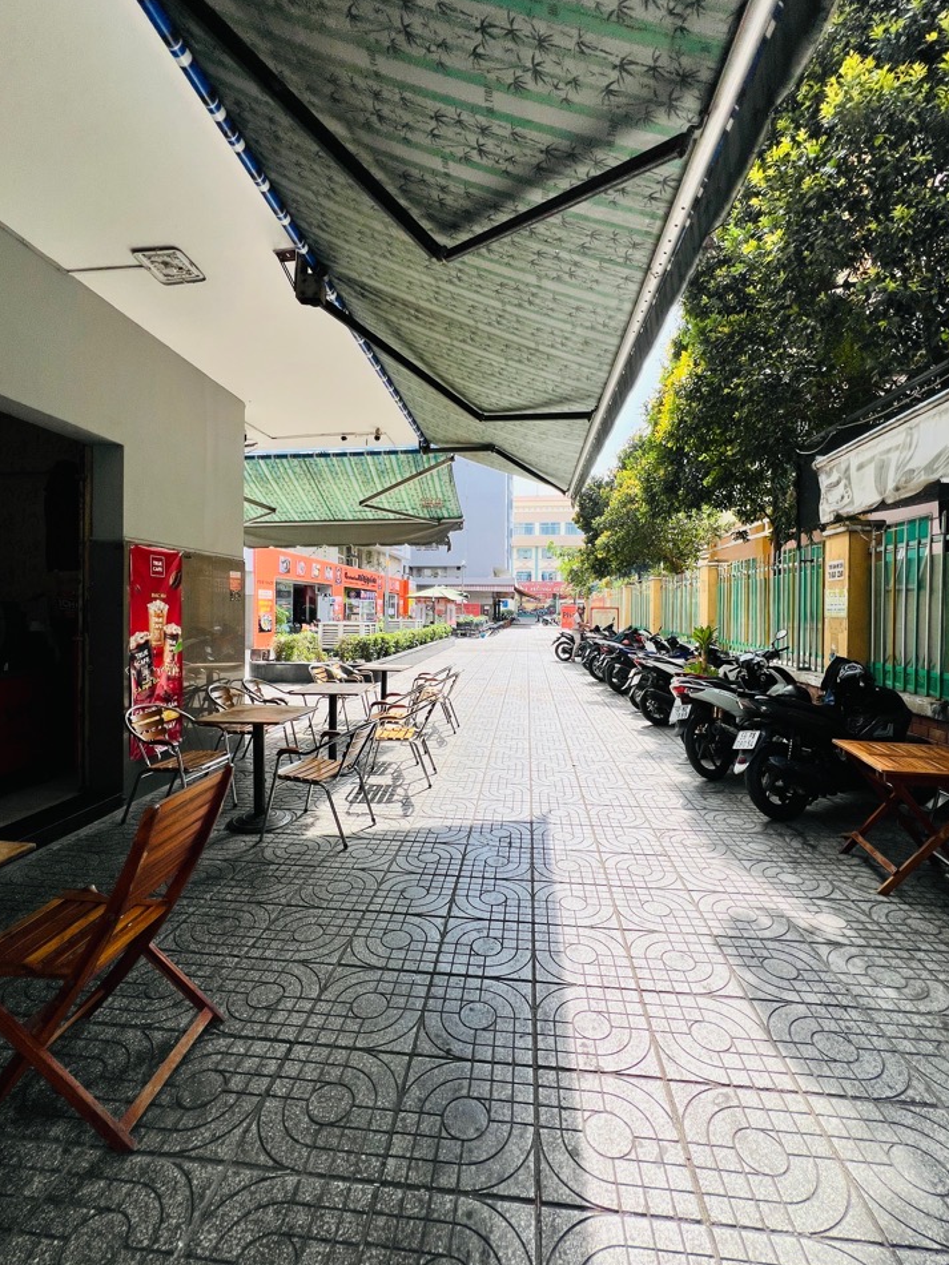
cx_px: 469
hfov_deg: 85.7
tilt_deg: +0.0
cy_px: 612
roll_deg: -1.1
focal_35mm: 14
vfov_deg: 102.0
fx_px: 512
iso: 32
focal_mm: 1.57
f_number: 1.8
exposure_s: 1/471
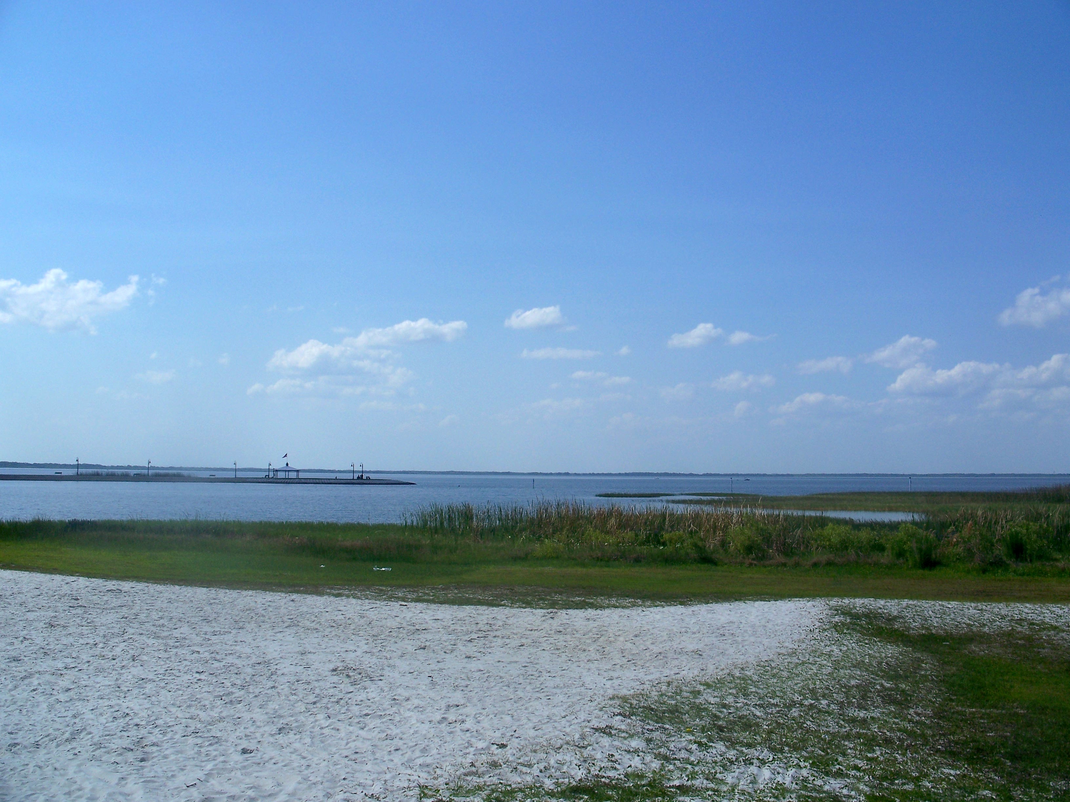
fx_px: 1144
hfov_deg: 50.1
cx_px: 535
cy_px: 401
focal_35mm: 37
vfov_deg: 38.7
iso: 64
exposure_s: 1/800
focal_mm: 7.8
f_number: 5.6
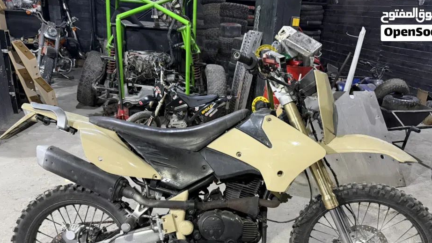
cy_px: 176
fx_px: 332
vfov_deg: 39.3
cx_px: 220
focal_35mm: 29
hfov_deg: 66.1
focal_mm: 6.76
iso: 800
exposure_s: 1/50
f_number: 1.78
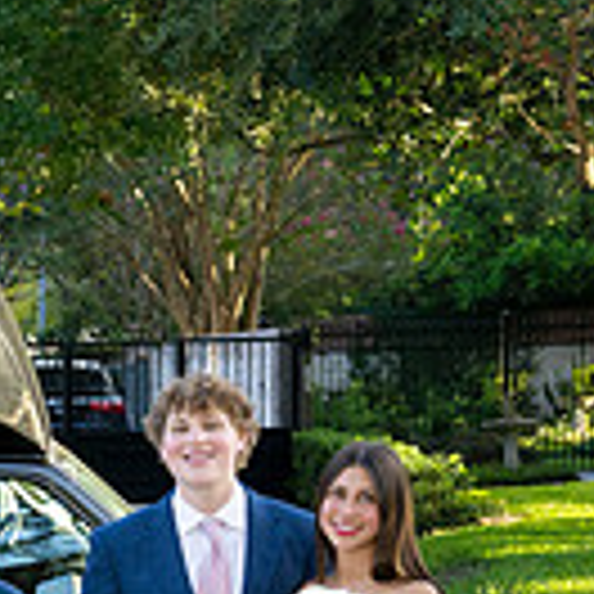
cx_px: -688
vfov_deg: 10.3
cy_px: 690
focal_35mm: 168
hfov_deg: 9.5
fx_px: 3262
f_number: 7.1
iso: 400
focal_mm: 42
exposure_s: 1/100
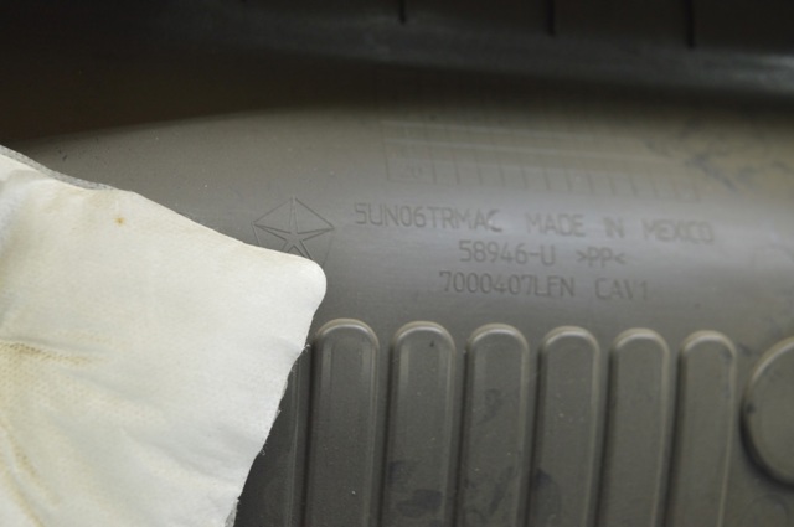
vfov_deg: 23.7
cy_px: 264
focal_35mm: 57
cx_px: 397
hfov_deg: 35.1
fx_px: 1256
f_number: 5.6
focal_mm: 38
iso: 400
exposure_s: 1/15
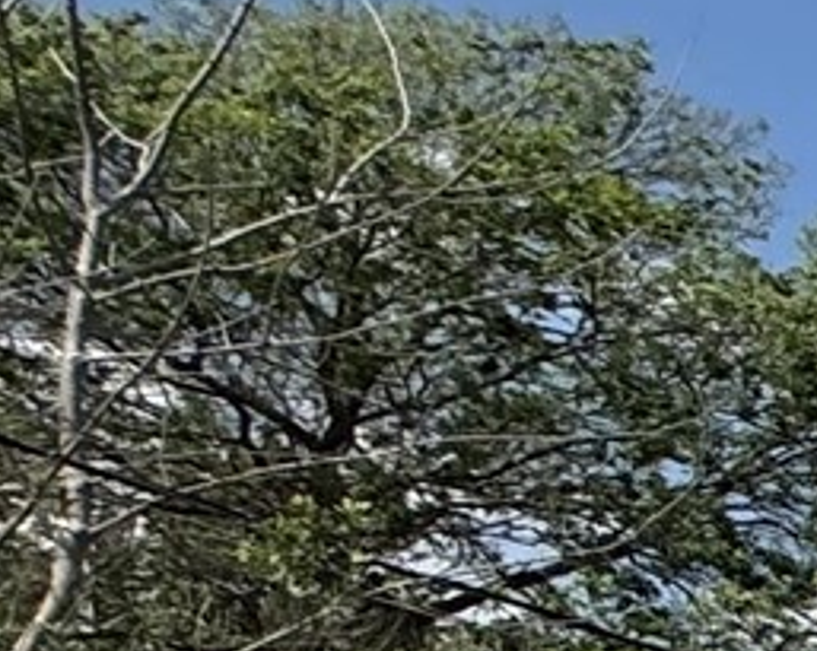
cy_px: 1156
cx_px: 2998
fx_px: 2633
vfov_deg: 12.9
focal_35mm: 109
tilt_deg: +3.2
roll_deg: +0.3
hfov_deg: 9.1
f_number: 2.2
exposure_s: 1/2841
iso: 50
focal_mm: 2.22
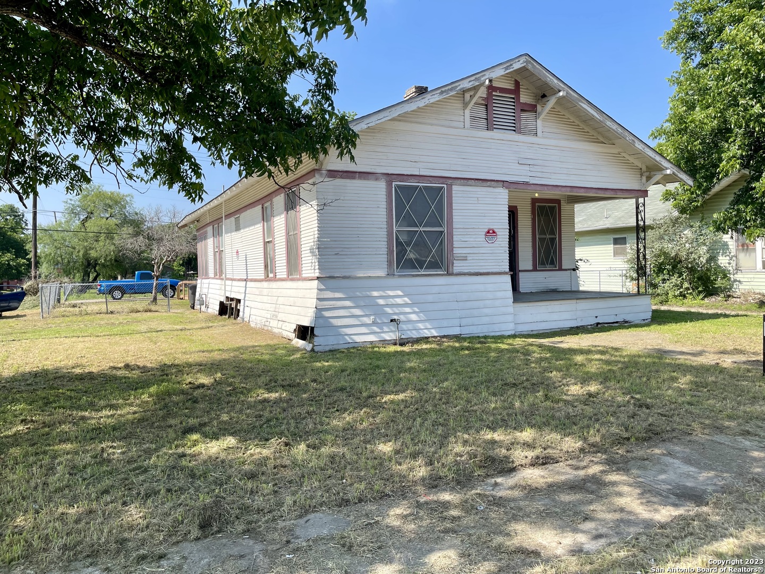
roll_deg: +1.7
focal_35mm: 26
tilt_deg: -2.9
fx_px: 575
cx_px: 382
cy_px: 287
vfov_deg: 53.1
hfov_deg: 67.3
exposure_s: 1/1976
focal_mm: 5.1
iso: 32
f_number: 1.6
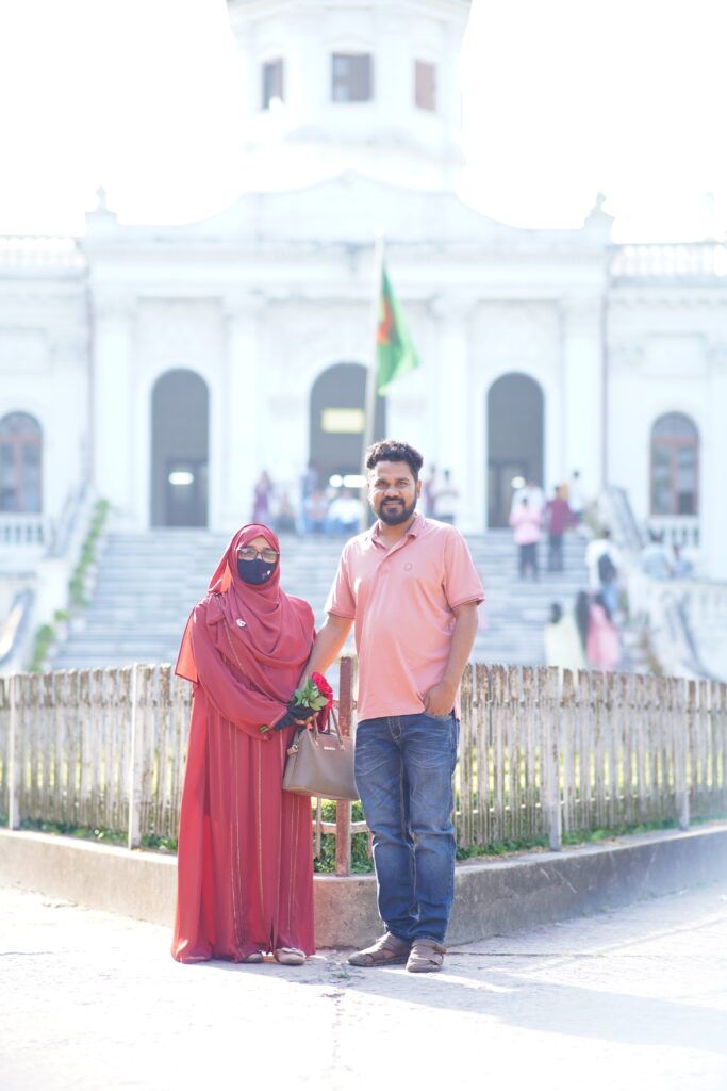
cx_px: 364
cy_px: 546
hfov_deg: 16.1
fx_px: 2574
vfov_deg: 23.9
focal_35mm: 85
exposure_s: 1/250
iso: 100
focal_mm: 85
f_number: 1.8
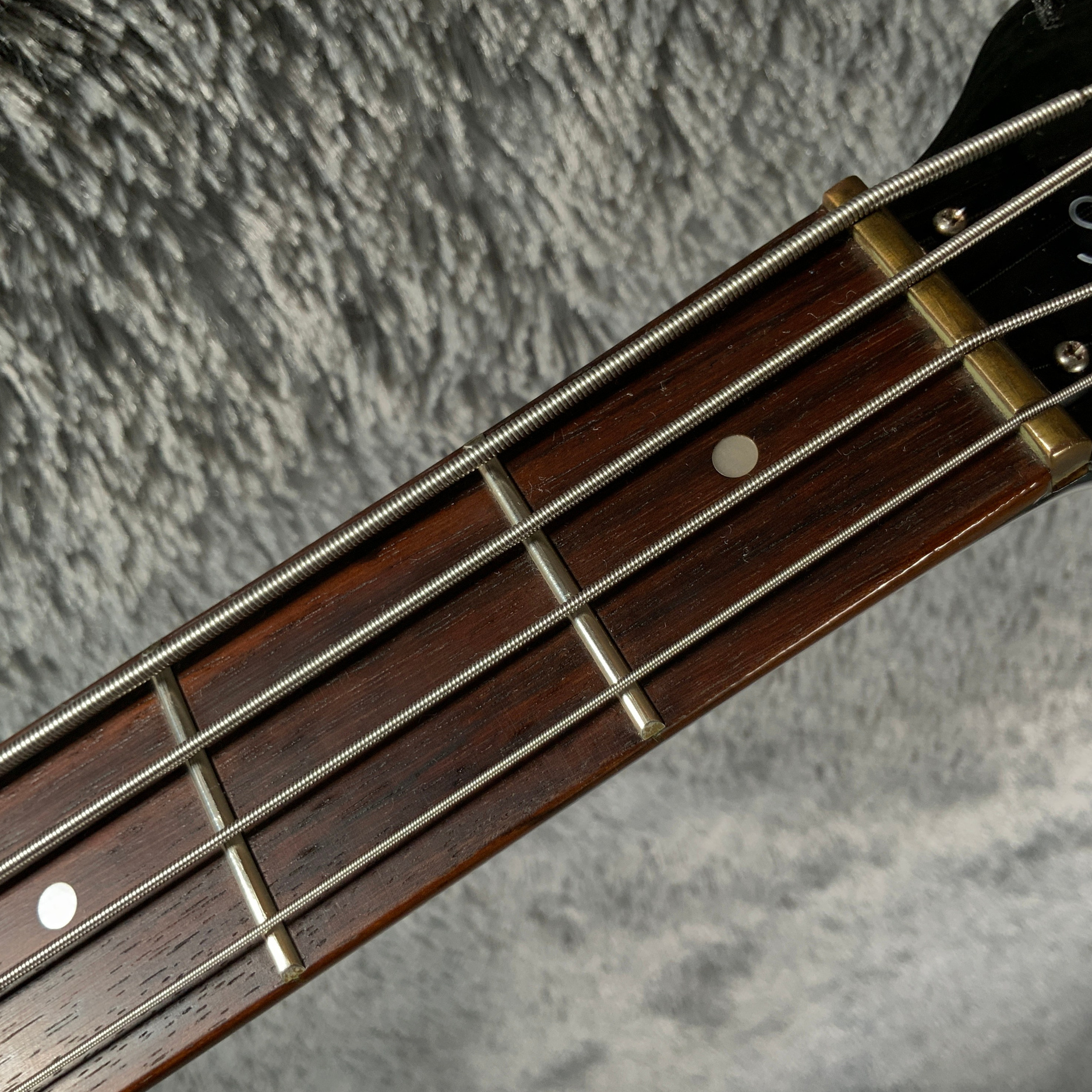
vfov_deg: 47.2
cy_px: 549
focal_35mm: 35
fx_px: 1249
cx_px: 574
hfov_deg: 47.2
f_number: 1.8
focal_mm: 3
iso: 50
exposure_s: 1/78
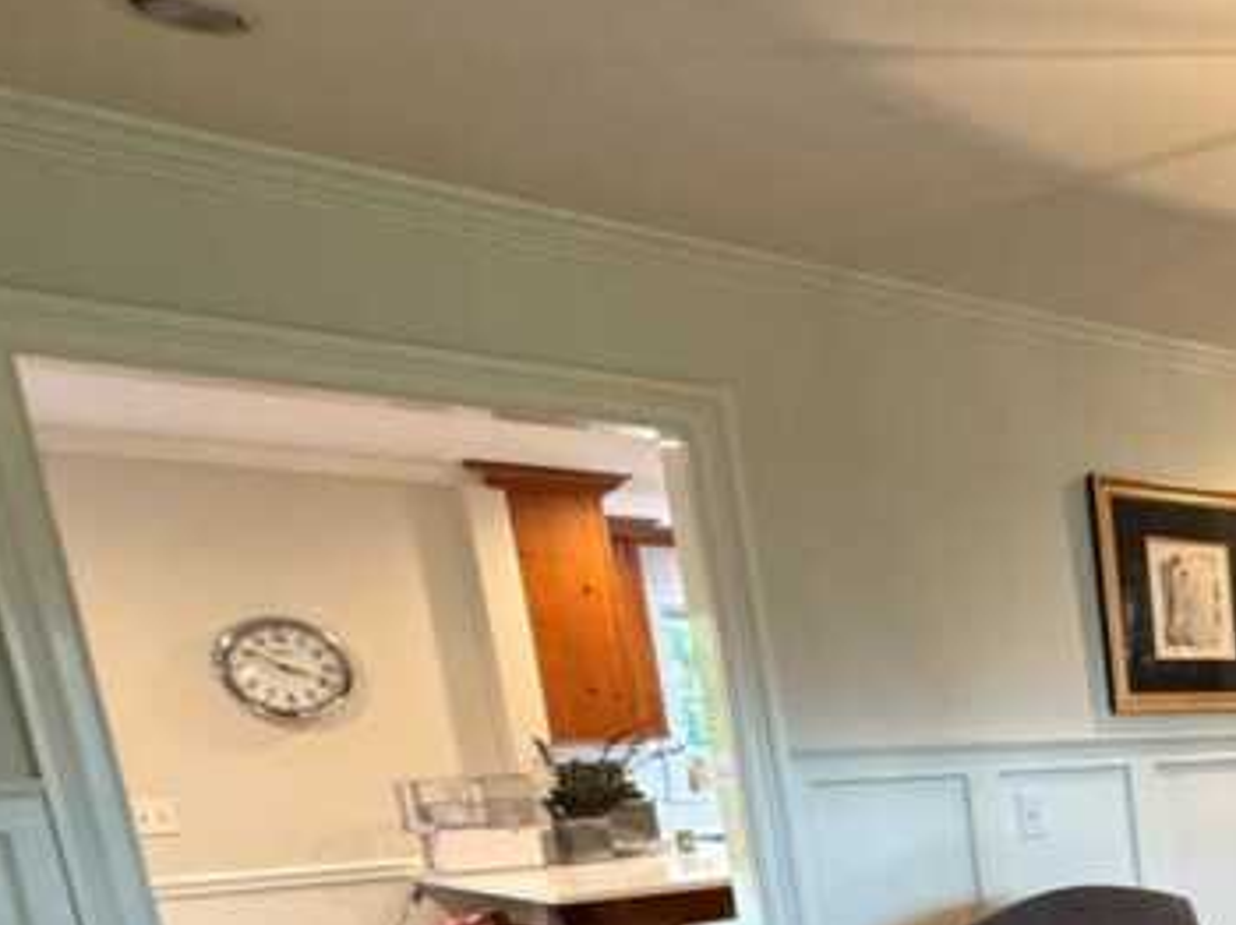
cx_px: 1762
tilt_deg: -11.9
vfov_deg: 31.4
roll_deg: +1.3
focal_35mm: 41
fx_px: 1463
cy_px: 999
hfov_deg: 30.5
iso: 400
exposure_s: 1/60
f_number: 2.2
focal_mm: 2.22
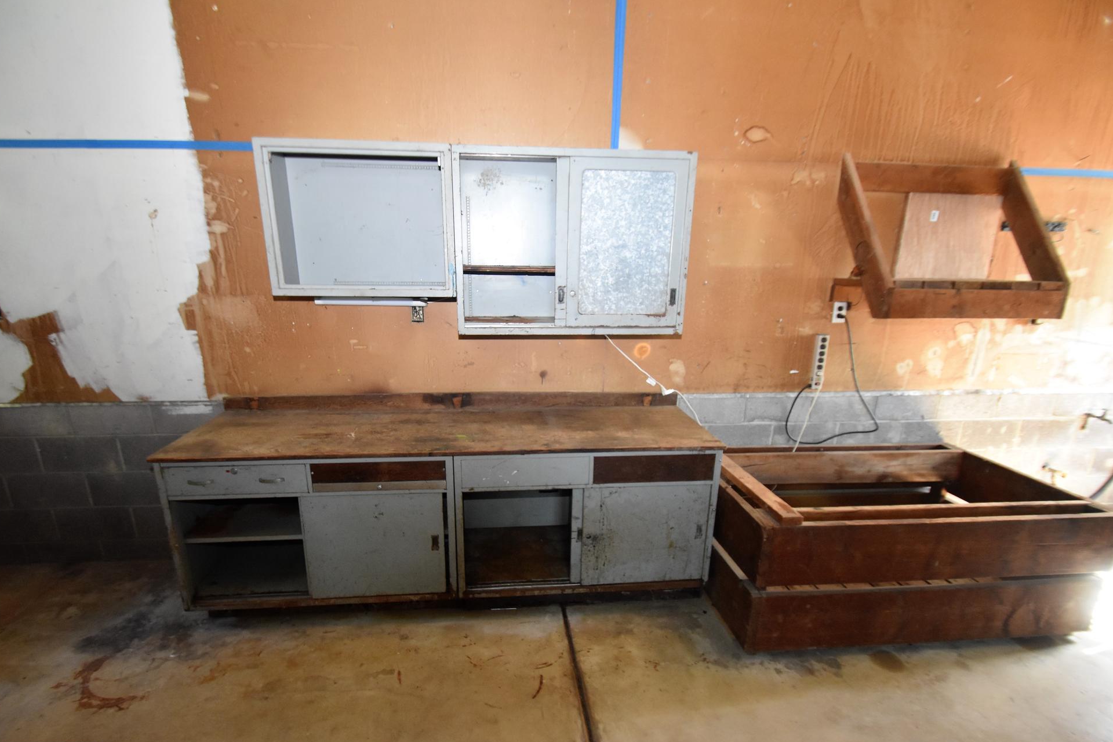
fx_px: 495
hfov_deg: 96.7
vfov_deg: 73.7
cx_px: 567
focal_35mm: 16
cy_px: 393
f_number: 3.5
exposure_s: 1/60
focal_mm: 10
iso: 2000
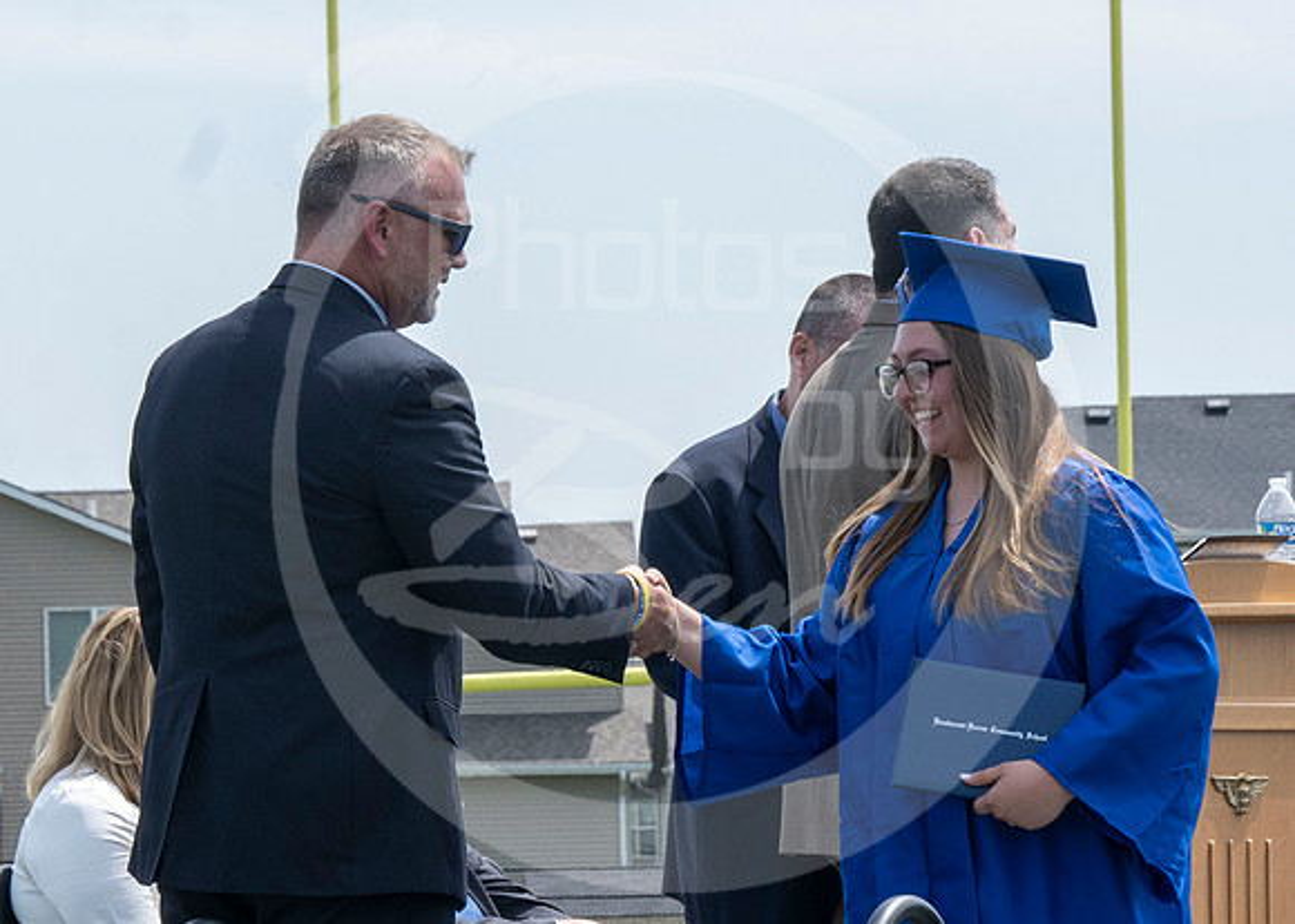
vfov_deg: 5.7
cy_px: 437
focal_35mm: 251
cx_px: 313
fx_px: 9242
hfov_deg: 8.0
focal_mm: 77
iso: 200
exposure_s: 1/250
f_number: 10
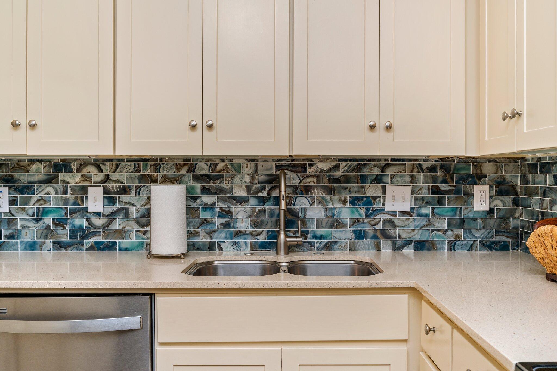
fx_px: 464
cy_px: 186
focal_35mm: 30
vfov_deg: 43.5
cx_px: 278
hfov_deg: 62.0
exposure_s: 1/30
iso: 400
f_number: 9
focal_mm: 30
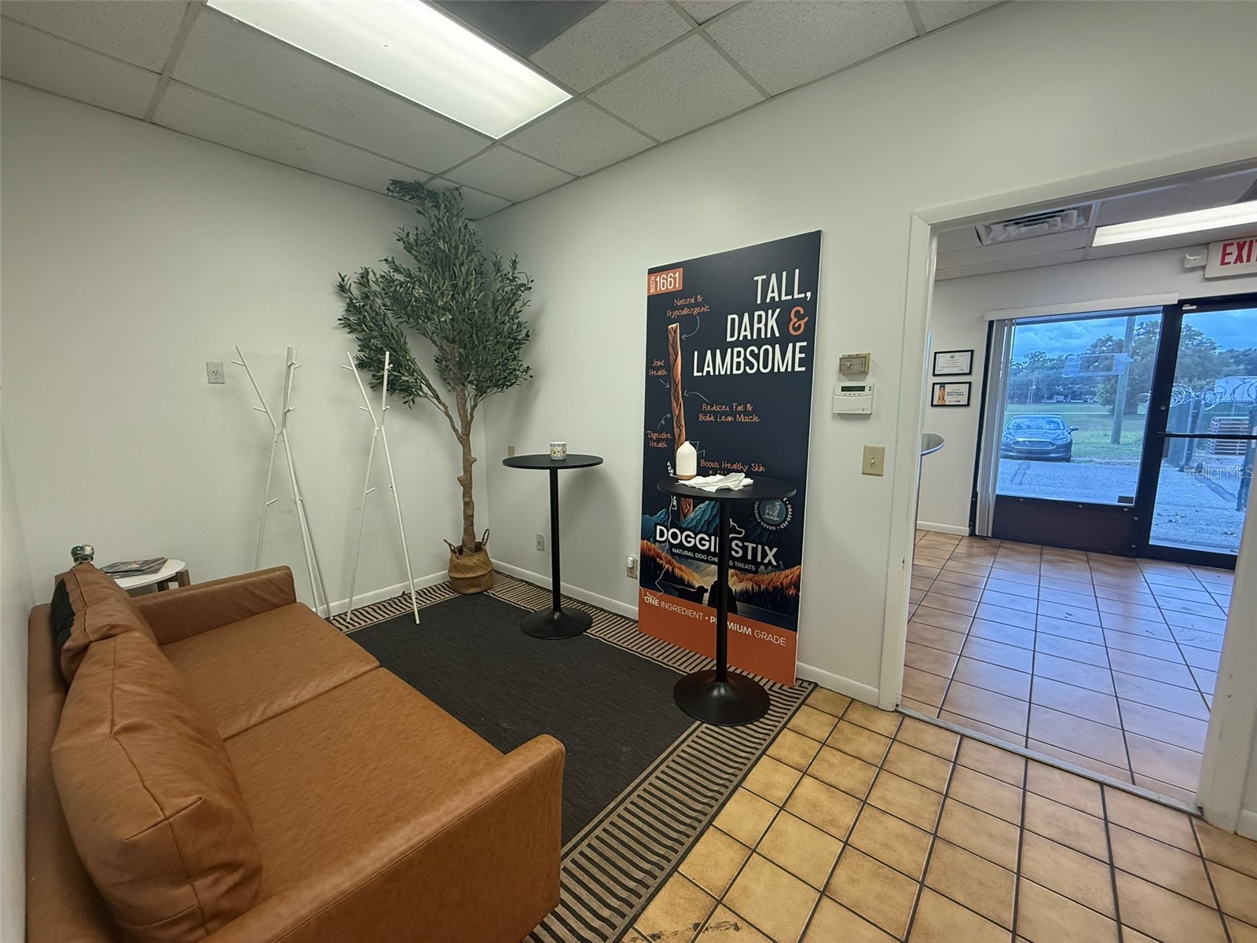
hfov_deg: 102.1
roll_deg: +1.1
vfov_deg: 85.7
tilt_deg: -8.3
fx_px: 508
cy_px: 472
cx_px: 628
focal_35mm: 14
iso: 160
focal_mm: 2.22
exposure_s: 1/120
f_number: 2.2
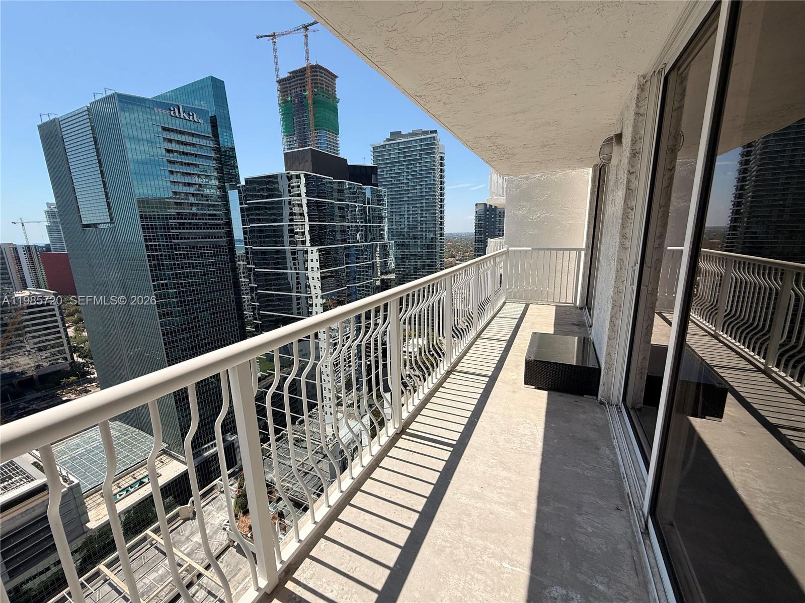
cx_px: 402
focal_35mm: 14
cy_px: 302
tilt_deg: -11.2
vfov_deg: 85.7
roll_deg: +1.3
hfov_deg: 102.1
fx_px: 326
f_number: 2.2
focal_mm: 2.22
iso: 50
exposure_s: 1/2611
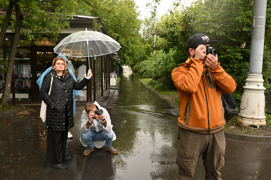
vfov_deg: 43.6
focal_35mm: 30
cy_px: 90
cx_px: 136
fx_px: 226
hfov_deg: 61.9
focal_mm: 20
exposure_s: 1/125
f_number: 5.6
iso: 400
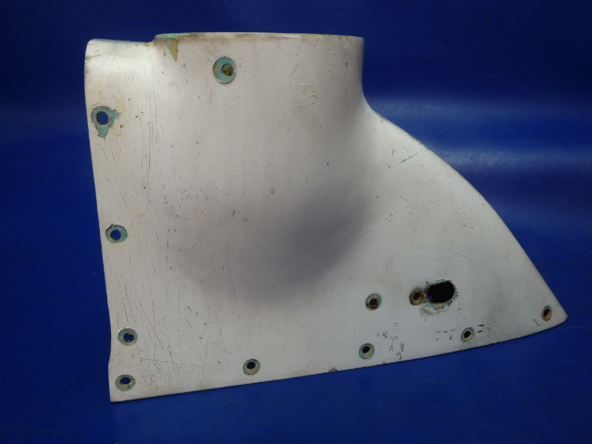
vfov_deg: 49.7
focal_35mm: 28
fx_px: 479
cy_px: 222
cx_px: 296
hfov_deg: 63.4
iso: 200
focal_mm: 5
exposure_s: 1/40
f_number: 3.9
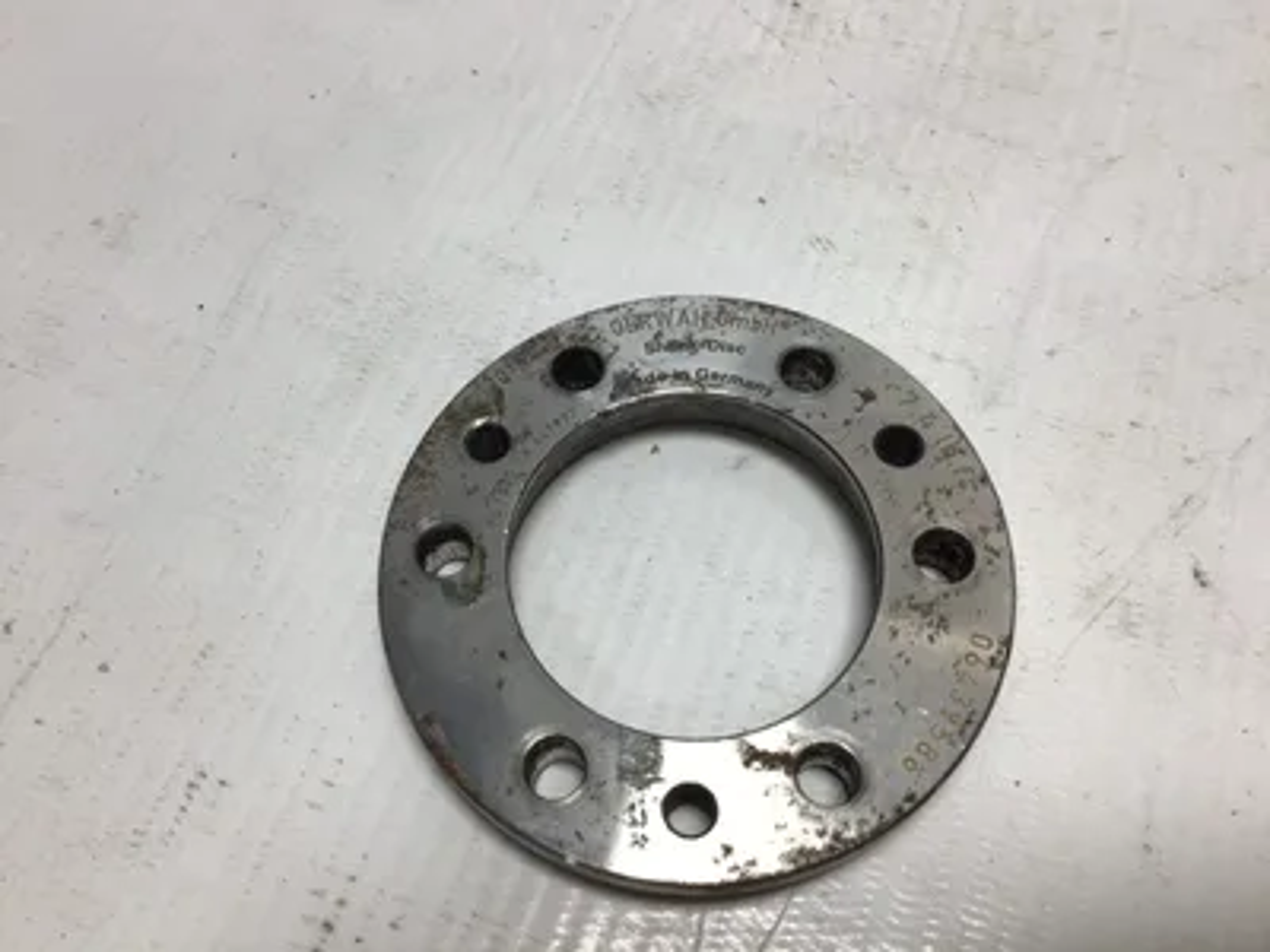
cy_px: 476
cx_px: 635
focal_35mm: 31
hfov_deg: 58.4
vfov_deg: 45.4
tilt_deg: -63.5
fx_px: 1137
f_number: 2.4
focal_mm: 3.3
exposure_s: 1/177
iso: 25
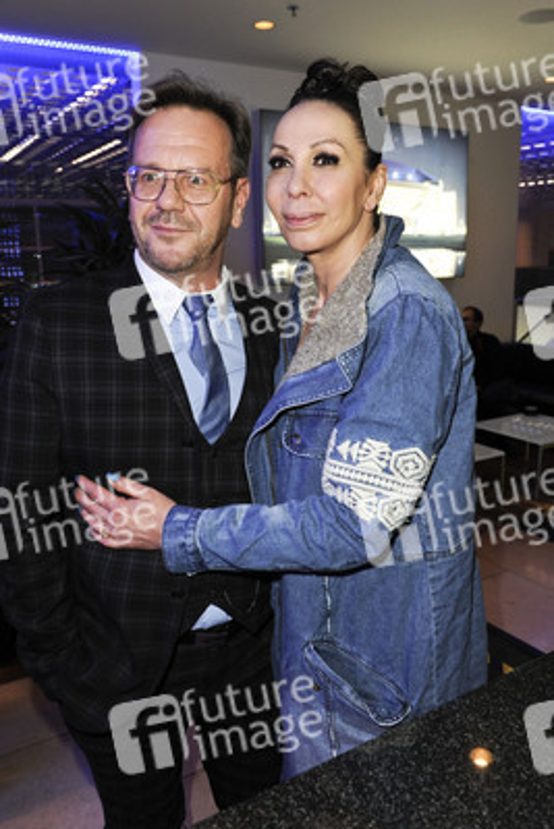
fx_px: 669
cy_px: 414
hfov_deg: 45.0
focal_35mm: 29
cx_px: 277
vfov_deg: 63.6
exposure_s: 1/200
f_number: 5.6
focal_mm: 29
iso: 1600
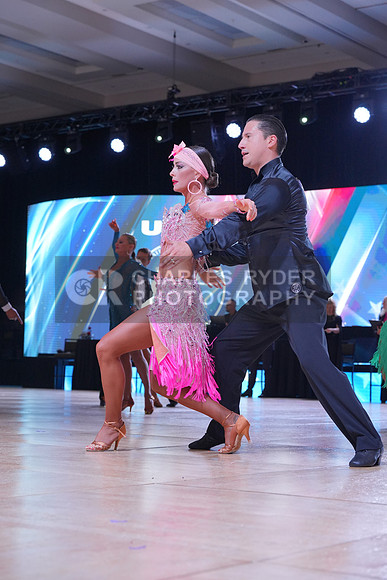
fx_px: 1128
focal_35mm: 70
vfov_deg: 28.8
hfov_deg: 19.5
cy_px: 290
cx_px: 194
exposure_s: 1/400
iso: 2000
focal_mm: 70
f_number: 5.6
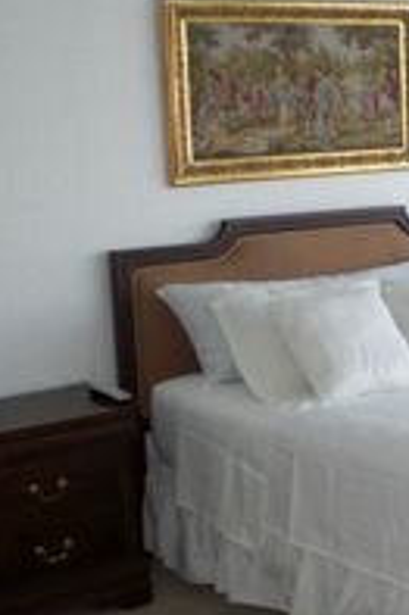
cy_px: 375
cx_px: 393
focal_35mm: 74
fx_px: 1263
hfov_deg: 18.0
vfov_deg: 27.3
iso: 200
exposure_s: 1/60
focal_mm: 6.3
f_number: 3.1
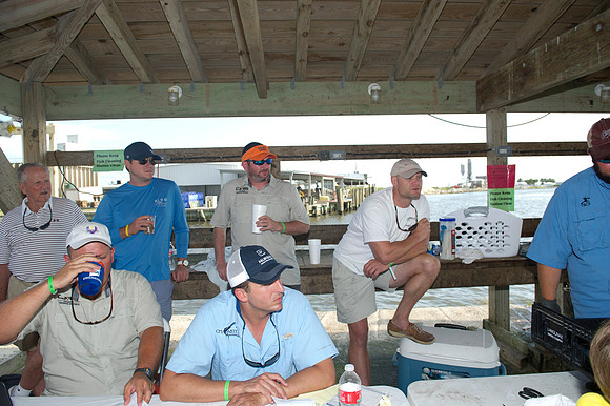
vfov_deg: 53.1
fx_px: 406
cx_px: 305
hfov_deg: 73.8
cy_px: 203
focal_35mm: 24
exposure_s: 1/250
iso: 125
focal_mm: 24
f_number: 5
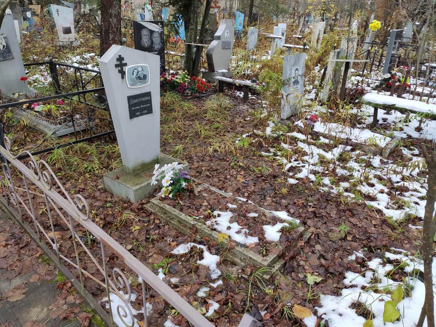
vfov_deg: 53.1
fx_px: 327
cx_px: 218
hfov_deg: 67.3
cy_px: 164
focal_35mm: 26
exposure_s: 1/120
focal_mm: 4.77
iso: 194
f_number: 1.75
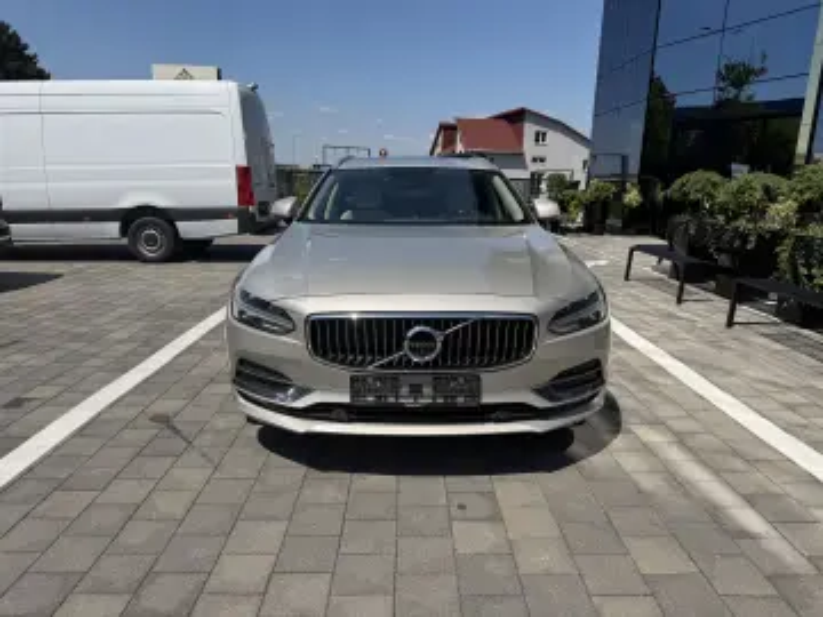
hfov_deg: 71.6
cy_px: 308
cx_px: 412
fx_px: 571
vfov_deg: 56.8
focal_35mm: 24
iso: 80
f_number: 1.78
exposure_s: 1/7353
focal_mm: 6.76
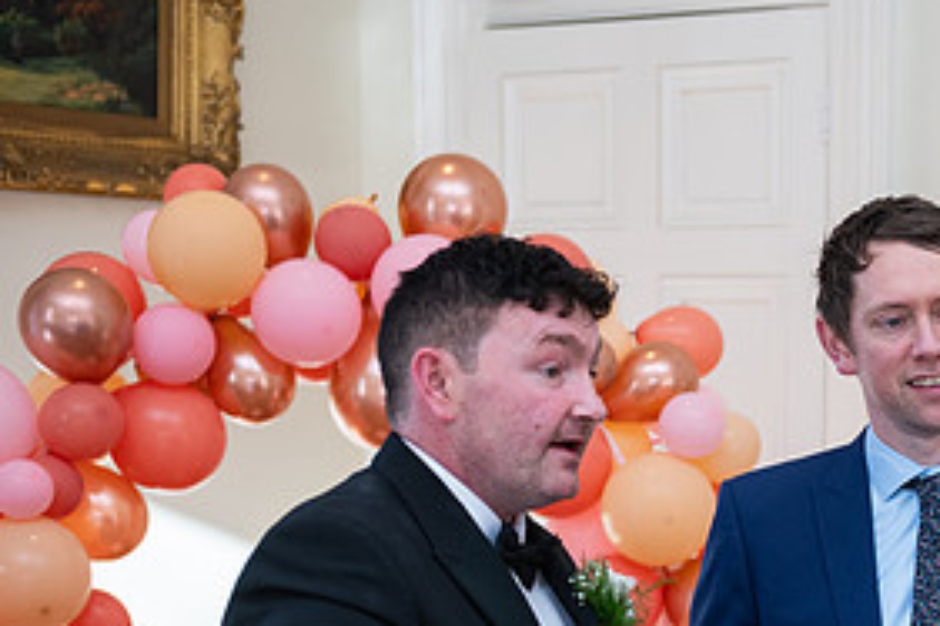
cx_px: 943
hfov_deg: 21.2
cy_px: 598
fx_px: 2427
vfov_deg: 14.5
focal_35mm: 93
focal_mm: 45
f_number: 3.5
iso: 400
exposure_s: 1/160
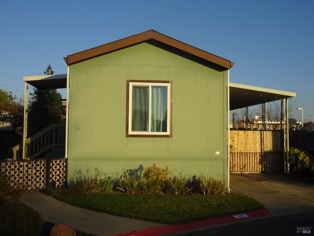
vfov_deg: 38.7
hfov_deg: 50.1
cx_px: 157
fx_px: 336
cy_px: 118
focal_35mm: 37
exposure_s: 1/400
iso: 80
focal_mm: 6.37
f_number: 4
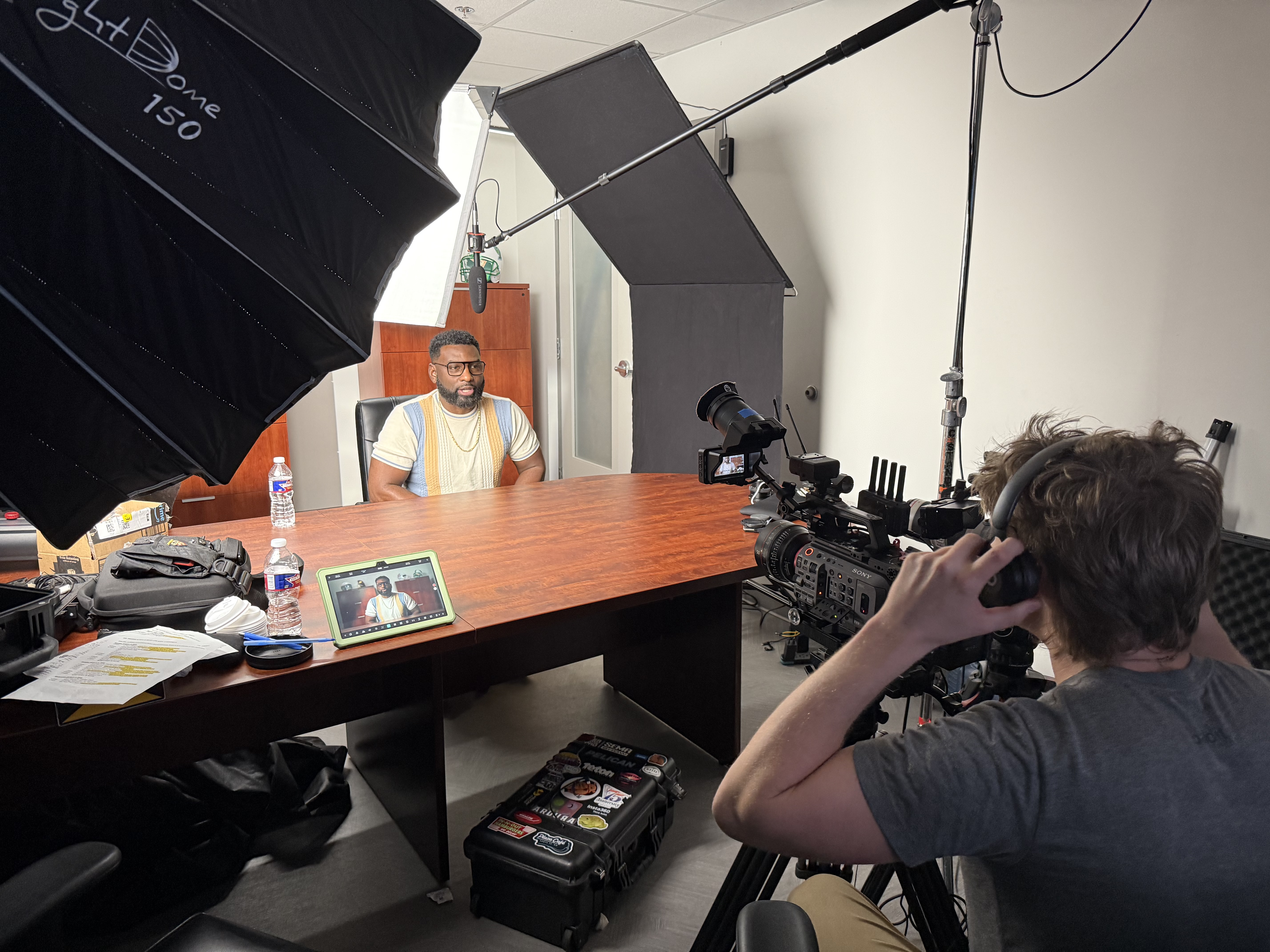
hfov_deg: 71.6
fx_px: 881
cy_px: 476
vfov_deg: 56.8
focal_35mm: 24
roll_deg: -0.7
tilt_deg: -13.4
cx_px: 635
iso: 320
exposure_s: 1/60
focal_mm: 6.76
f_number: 1.78
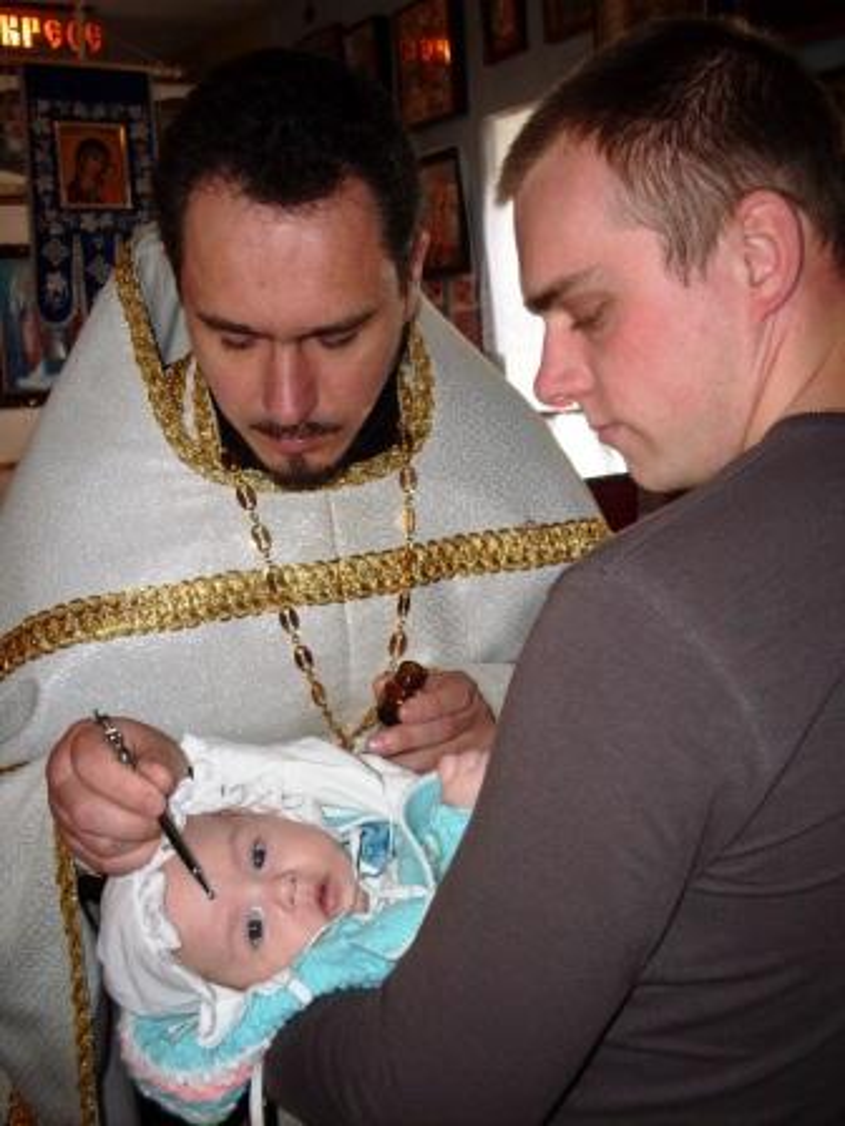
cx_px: 422
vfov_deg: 49.0
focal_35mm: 38
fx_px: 1237
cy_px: 563
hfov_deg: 37.7
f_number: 2.8
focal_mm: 6.3
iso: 100
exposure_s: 1/45
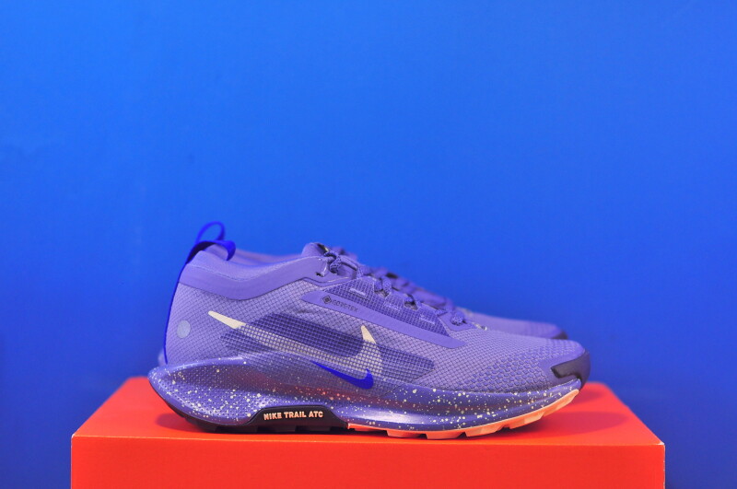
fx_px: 1533
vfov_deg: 18.1
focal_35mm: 75
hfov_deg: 27.0
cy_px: 244
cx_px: 368
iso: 250
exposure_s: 1/320
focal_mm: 50
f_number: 2.5
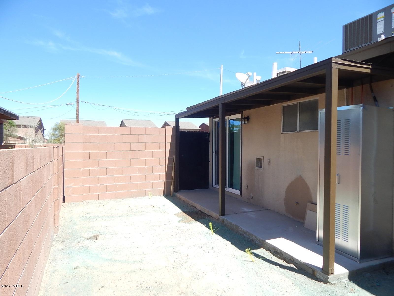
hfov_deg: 76.4
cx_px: 197
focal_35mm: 22
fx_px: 250
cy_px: 148
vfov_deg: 61.1
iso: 125
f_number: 3
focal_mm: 4
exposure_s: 1/800
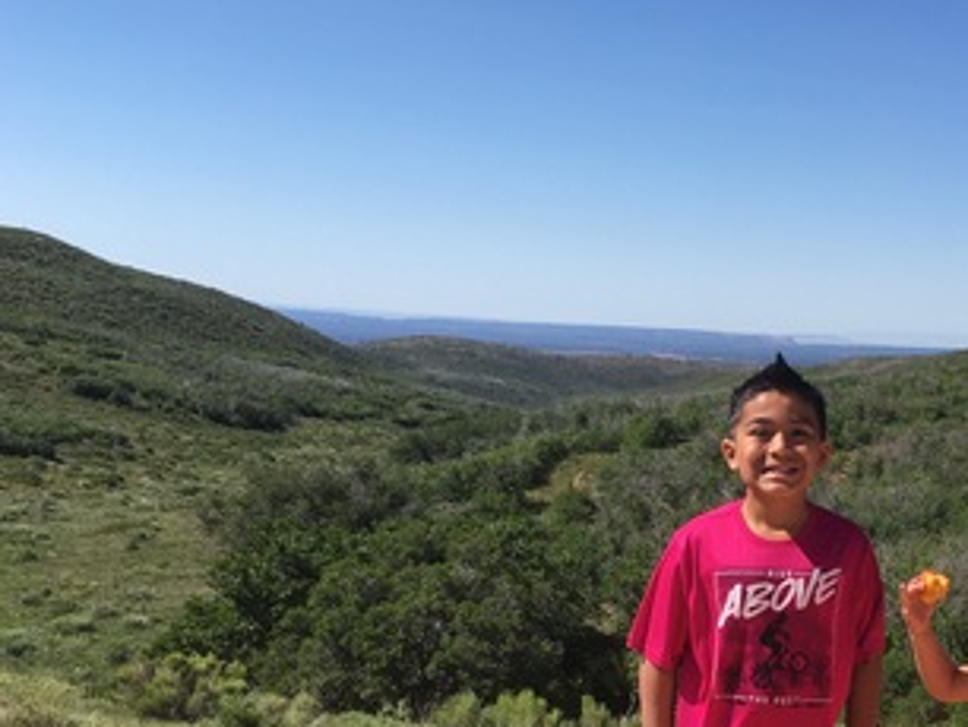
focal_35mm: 53
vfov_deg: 27.2
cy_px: 550
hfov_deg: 34.6
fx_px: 1483
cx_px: 829
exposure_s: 1/1425
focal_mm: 4.15
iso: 25
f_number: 2.2
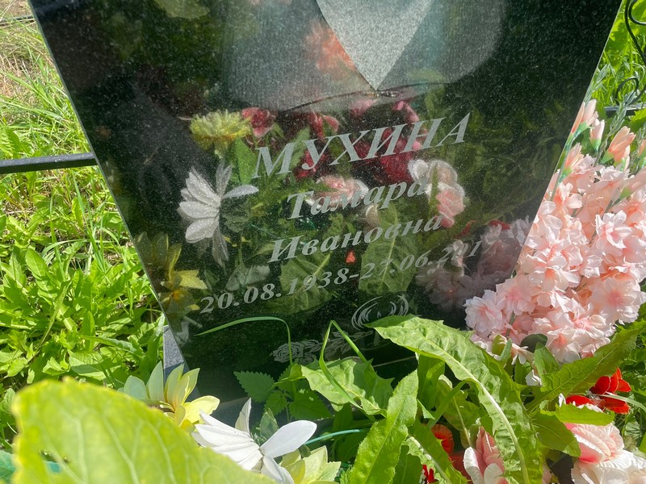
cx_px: 323
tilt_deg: -45.8
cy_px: 242
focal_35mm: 26
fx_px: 485
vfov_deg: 53.1
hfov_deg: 67.3
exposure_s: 1/1304
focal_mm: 4.2
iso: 32
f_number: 1.6
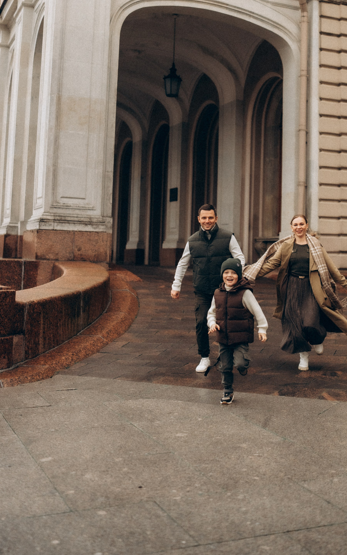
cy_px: 171
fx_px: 772
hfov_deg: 25.3
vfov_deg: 39.0
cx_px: 220
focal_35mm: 51
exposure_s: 1/8000
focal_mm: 35
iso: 800
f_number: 1.4
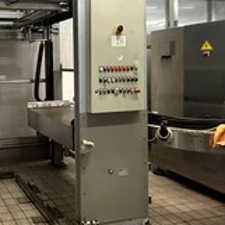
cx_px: -25
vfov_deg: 44.2
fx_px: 272
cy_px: 74
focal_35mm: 37
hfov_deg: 37.3
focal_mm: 2.2
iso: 800
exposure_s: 1/50
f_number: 2.2
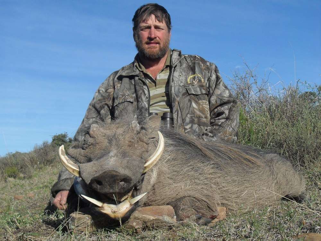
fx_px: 658
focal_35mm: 71
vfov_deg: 20.7
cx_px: 160
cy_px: 120
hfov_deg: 27.4
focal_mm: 11.7
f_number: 10.8
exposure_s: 1/125
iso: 80
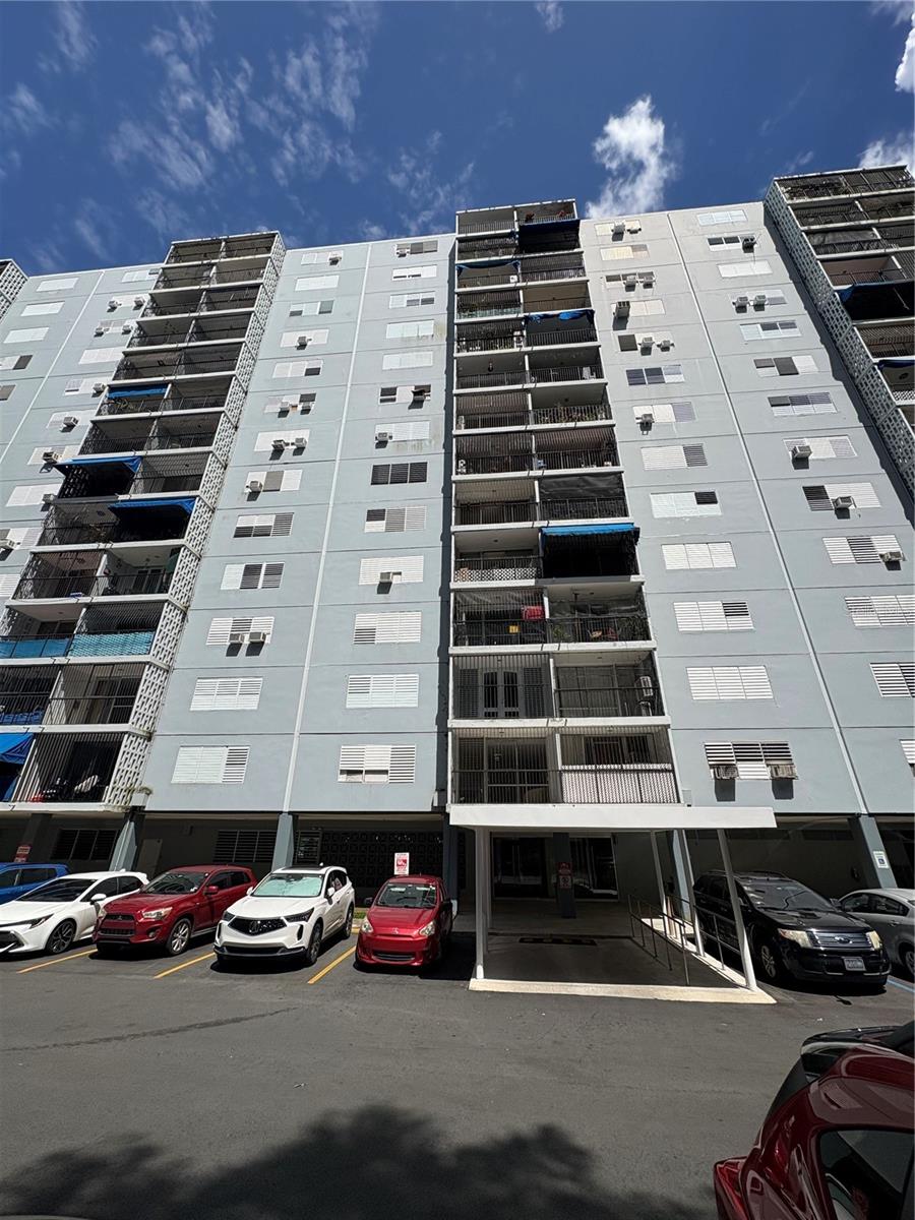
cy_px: 610
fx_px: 493
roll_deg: +0.0
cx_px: 458
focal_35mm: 14
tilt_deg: +25.5
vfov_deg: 102.1
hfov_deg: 85.7
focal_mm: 2.22
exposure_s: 1/3717
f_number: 2.2
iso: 50
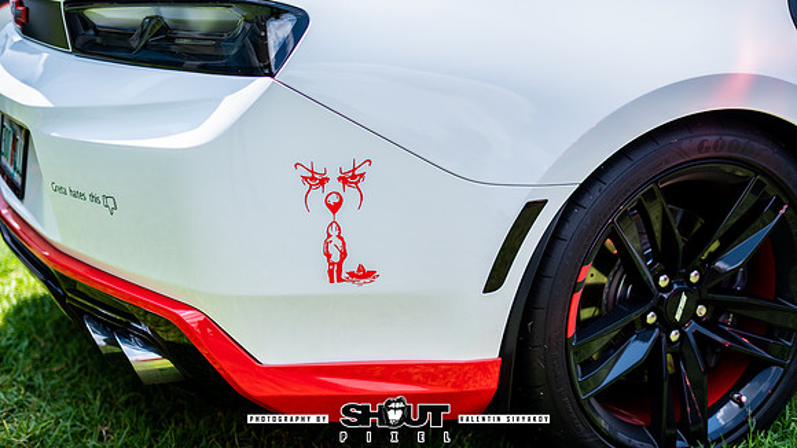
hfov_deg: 39.6
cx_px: 398
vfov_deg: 22.9
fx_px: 1107
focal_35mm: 52
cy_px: 265
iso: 50
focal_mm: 50
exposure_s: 1/1600
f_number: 2
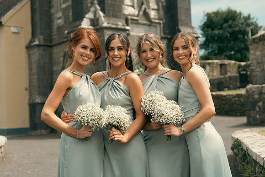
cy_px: 88
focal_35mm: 56
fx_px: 412
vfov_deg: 24.2
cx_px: 132
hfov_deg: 35.6
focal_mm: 56
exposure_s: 1/1000
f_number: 3.5
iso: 125
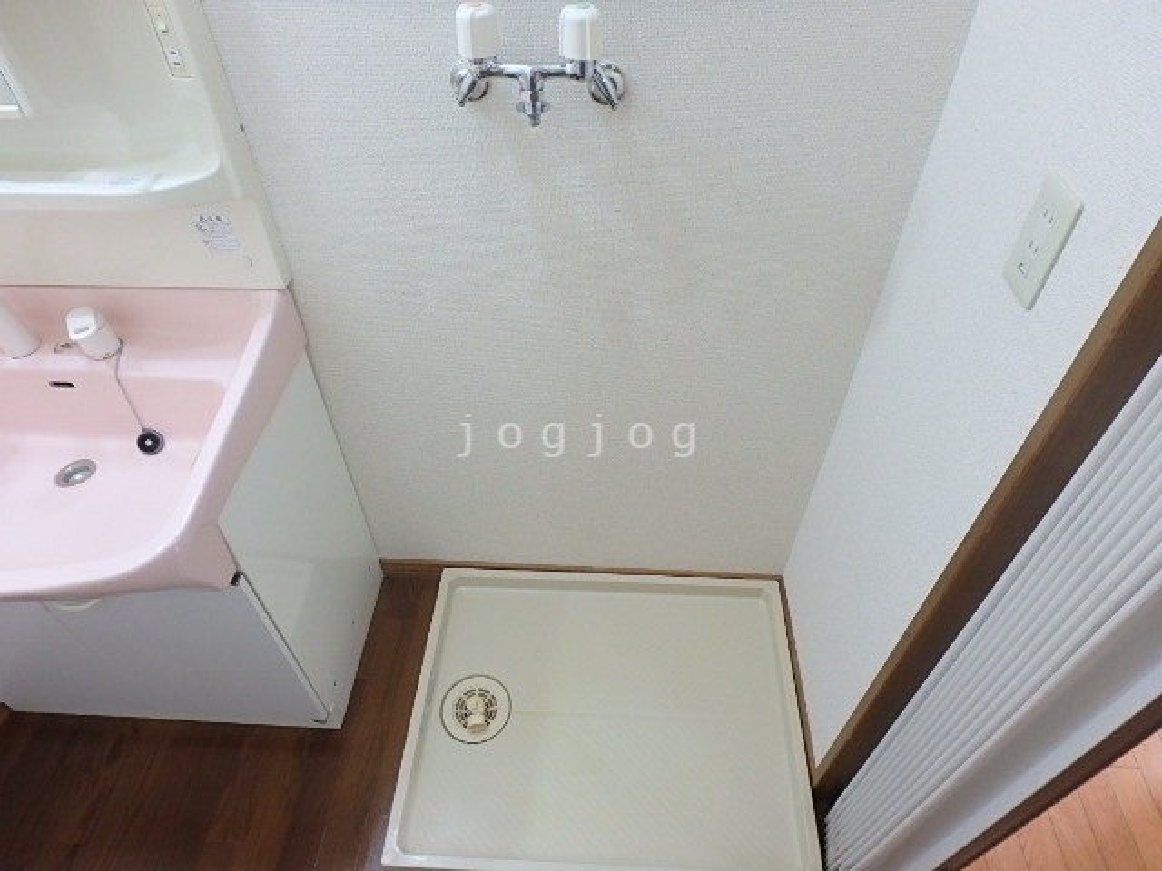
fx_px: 705
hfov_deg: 79.0
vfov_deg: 63.4
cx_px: 581
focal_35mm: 21
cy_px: 436
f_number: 3.5
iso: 400
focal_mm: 3.7
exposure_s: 1/30
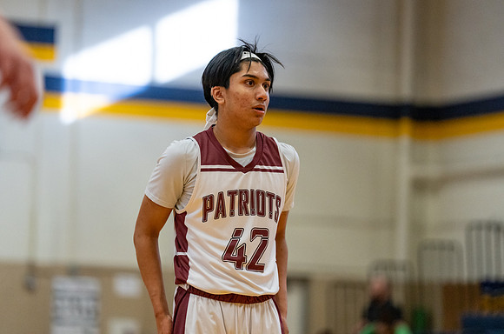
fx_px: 2653
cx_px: 223
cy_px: 146
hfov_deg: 10.9
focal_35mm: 190
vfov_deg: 7.2
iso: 5000
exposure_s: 1/1000
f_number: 2.8
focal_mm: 170
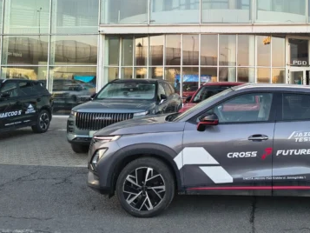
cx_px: 225
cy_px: 61
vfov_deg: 33.0
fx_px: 385
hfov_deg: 42.7
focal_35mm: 43
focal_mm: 5.56
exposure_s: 1/107
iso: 100
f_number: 1.8
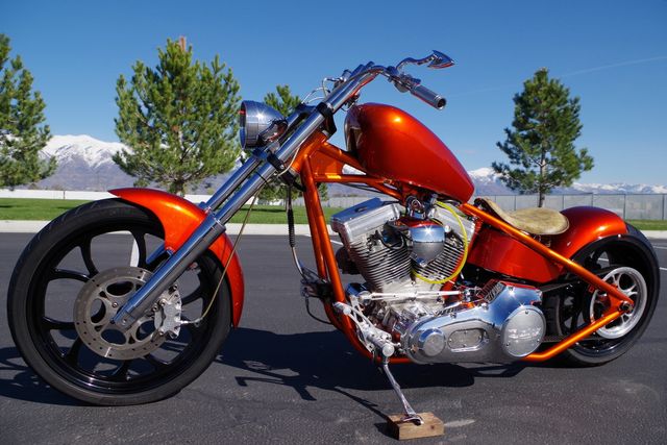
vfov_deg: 42.3
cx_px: 334
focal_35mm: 31
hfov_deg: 60.3
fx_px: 574
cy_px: 222
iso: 200
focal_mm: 21.25
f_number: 9
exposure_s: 1/400
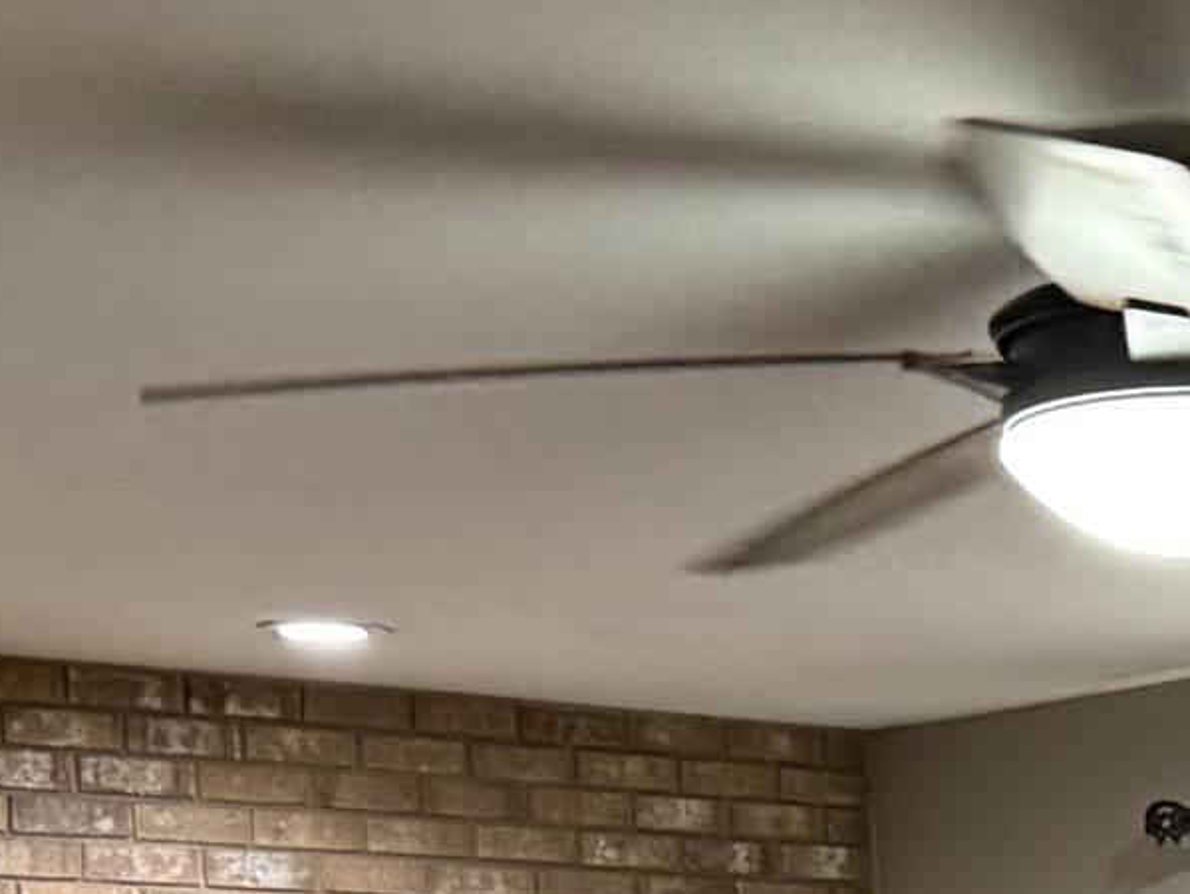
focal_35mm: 123
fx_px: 4231
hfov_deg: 15.2
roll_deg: +1.9
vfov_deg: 11.2
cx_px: 1575
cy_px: 1619
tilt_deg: -3.5
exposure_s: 1/60
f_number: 1.78
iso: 640
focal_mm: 6.76
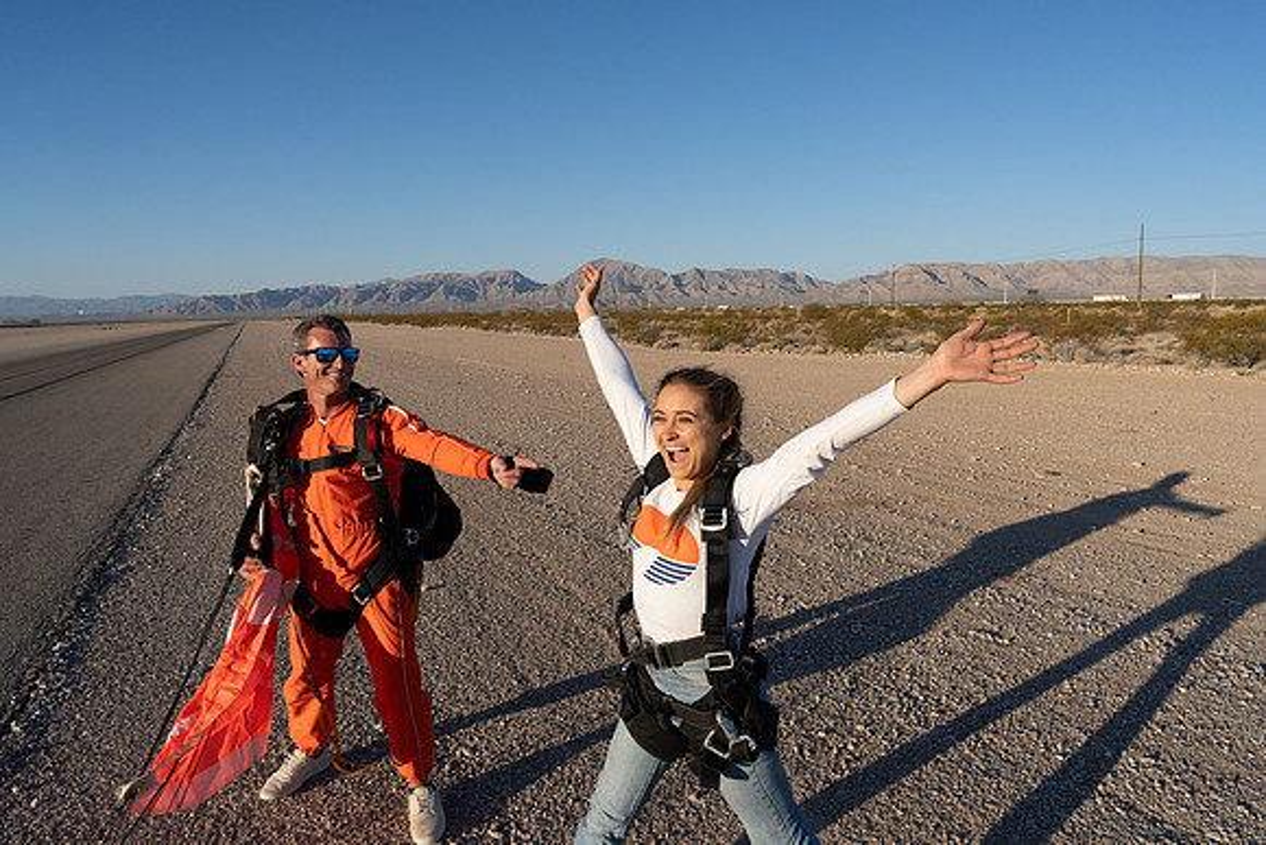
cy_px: 422
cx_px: 633
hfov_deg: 73.7
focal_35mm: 24
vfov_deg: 53.2
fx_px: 844
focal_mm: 24
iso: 800
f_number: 9
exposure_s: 1/2000
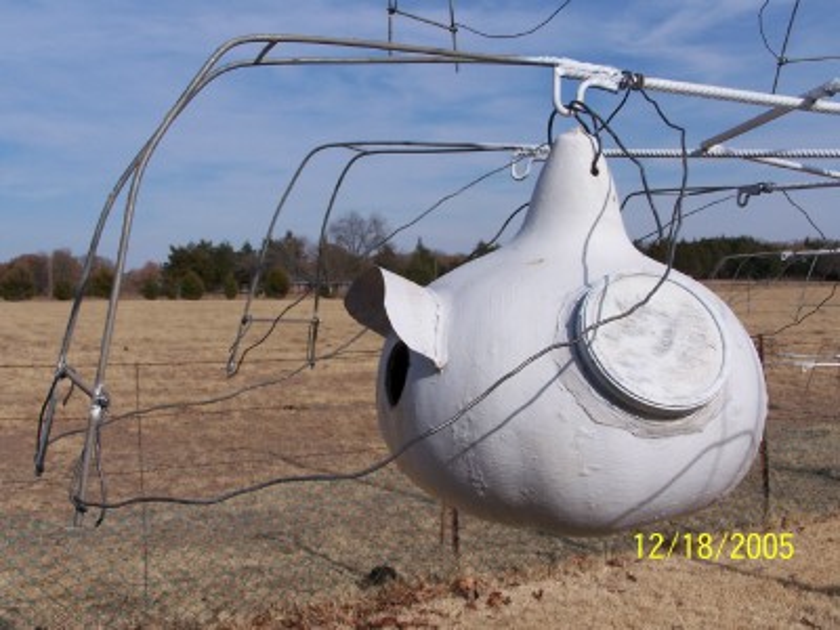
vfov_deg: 28.6
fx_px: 1238
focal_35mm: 51
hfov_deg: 37.5
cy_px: 315
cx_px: 420
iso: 80
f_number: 5.6
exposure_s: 1/640
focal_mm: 8.5
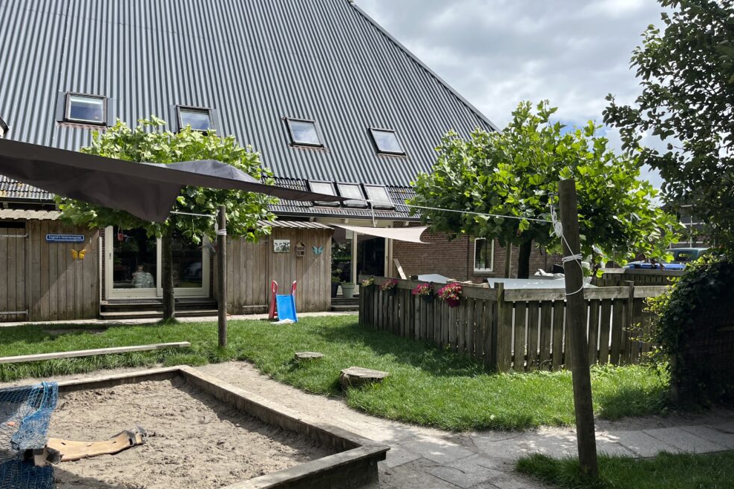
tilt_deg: -1.4
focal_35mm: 28
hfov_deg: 65.5
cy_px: 262
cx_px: 370
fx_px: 571
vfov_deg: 46.4
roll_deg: -0.8
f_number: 1.6
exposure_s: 1/2358
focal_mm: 5.1
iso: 50
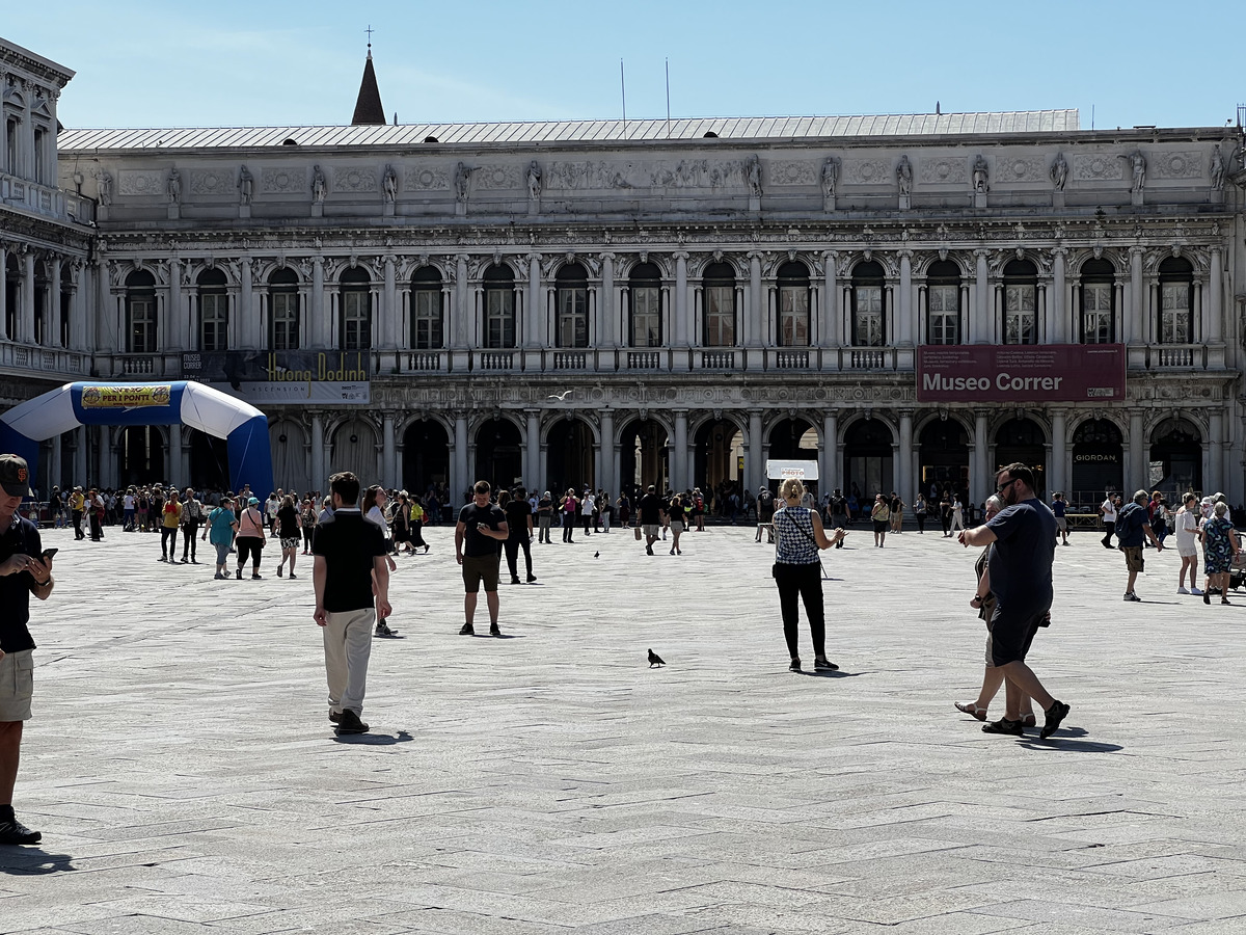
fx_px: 2772
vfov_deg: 19.1
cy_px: 468
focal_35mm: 77
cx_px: 623
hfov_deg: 25.3
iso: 32
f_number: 2.8
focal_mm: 9
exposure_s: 1/1119
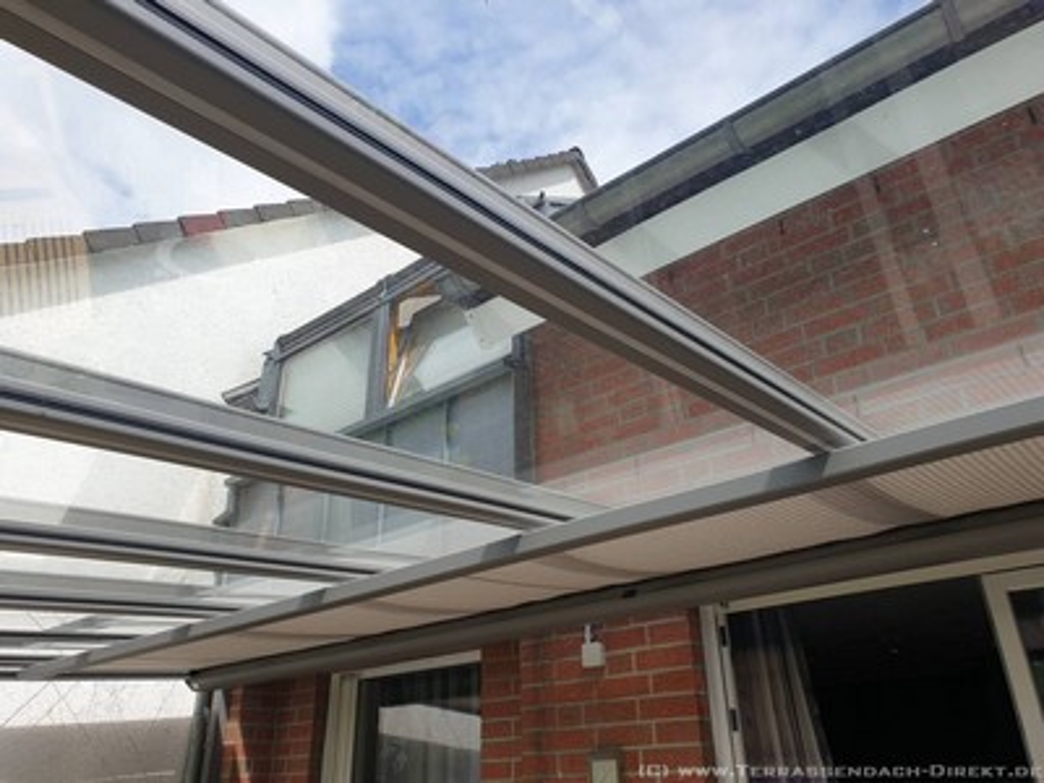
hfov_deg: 67.3
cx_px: 522
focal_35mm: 26
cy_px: 392
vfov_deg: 53.1
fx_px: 784
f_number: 2.4
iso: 50
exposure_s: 1/1025
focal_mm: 4.3
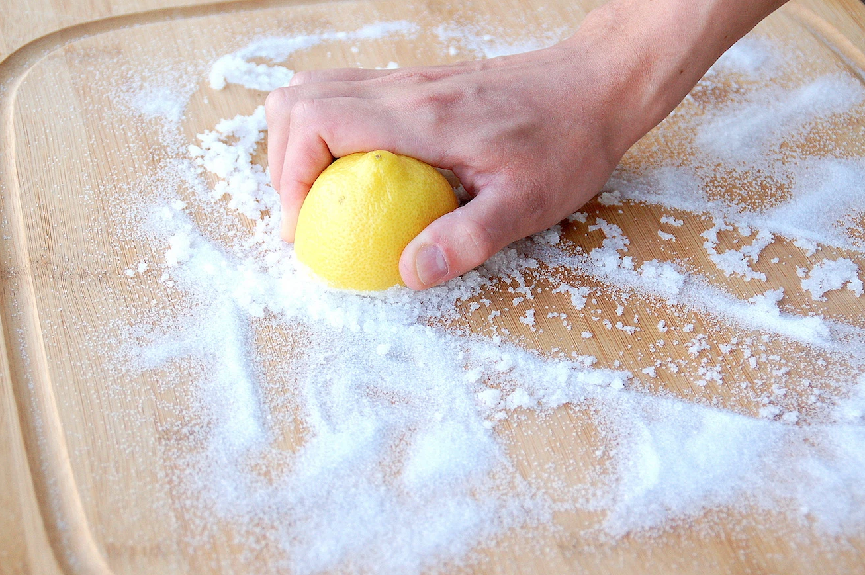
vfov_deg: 15.2
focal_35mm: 90
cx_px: 425
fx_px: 2161
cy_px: 291
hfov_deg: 22.6
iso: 800
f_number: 5.6
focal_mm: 56
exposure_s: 1/60
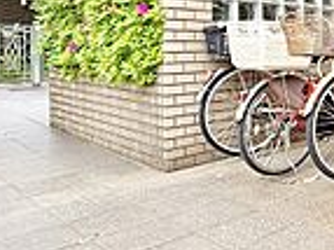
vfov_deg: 32.0
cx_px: 455
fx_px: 424
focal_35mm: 44
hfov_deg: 31.1
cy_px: 51
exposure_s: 1/169
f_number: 2.2
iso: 50
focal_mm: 2.22
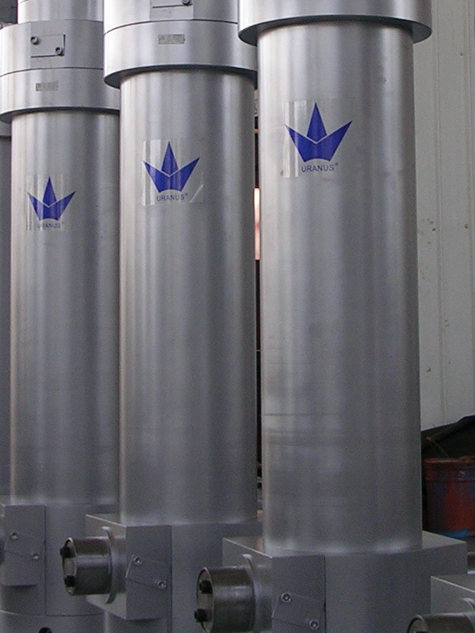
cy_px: 169
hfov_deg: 17.0
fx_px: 1592
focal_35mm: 87
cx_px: 251
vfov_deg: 22.3
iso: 50
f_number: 2.8
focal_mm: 5.8
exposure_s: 1/120
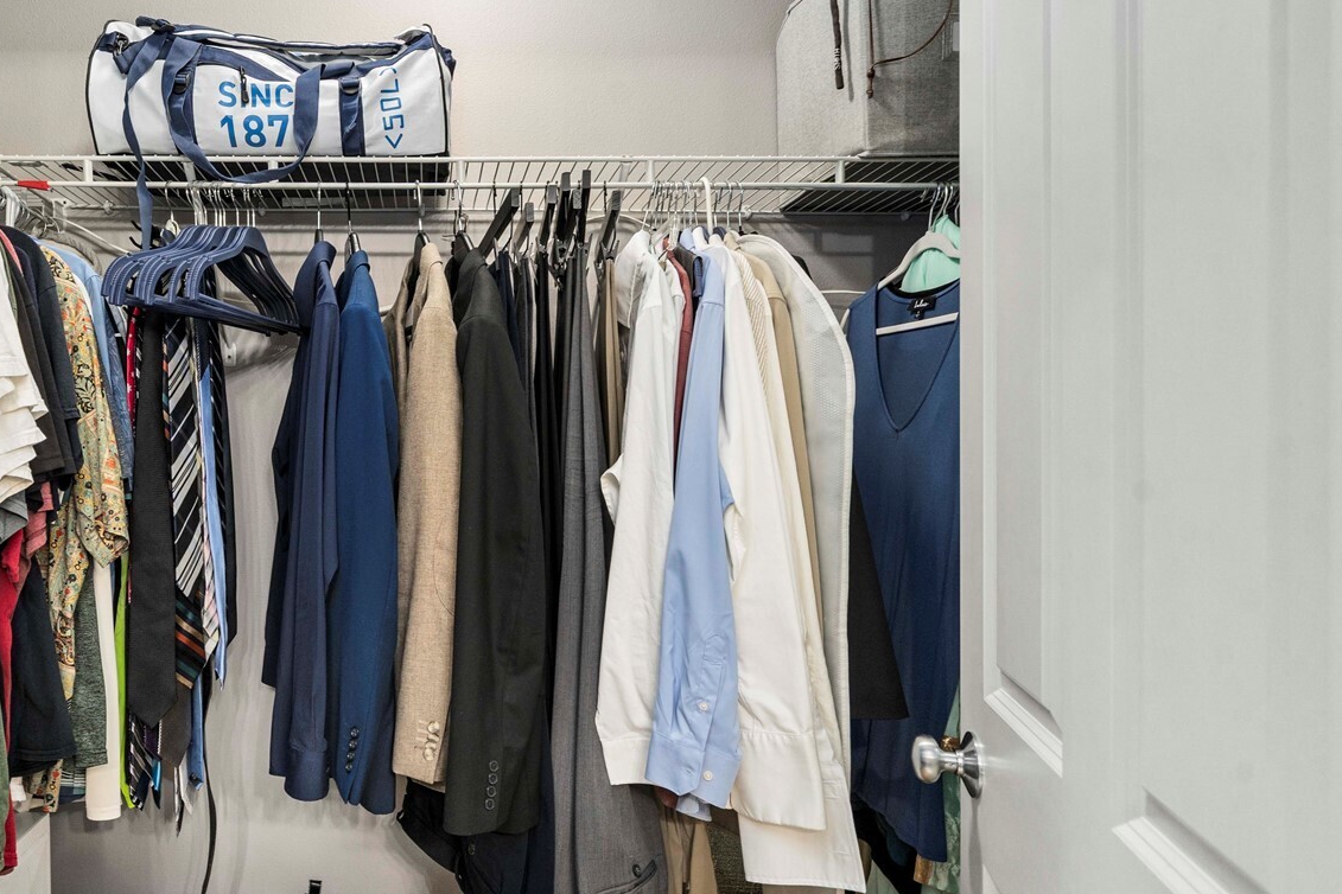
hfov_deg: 76.9
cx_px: 384
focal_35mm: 21
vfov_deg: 59.5
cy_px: 463
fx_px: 783
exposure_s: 1/8
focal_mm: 14
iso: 1000
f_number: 6.7
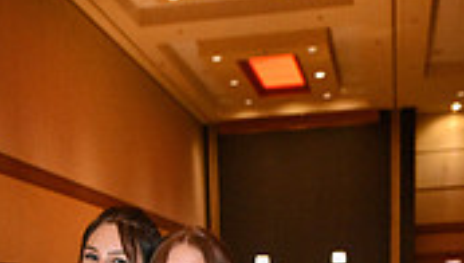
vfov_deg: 12.0
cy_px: 566
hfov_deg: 24.3
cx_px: 156
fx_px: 1072
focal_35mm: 87
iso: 6400
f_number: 3.5
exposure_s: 1/160
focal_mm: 32
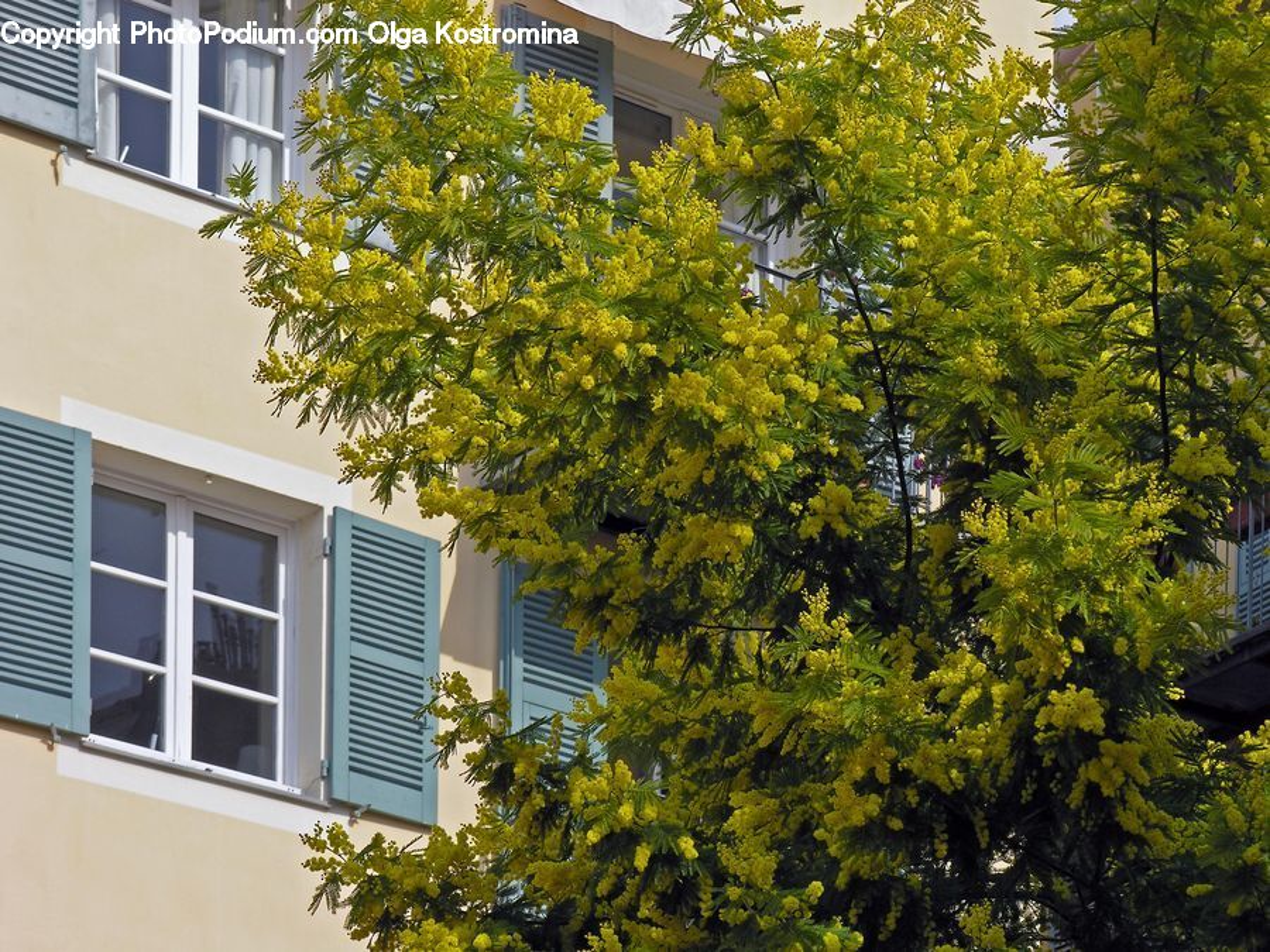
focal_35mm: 175
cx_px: 635
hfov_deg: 11.3
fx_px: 6420
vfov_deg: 8.5
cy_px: 476
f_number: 7.1
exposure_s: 1/186
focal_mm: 44.5
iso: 50
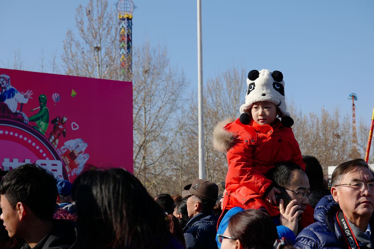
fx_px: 873
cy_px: 124
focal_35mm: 84
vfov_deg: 16.3
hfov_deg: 24.2
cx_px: 187
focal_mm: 56
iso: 100
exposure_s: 1/320
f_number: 5.6
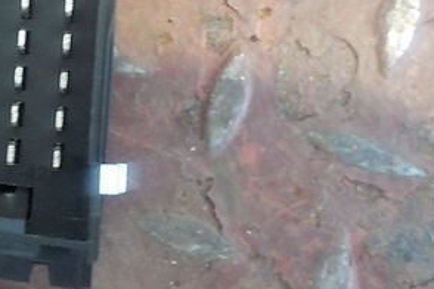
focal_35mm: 68
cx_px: -32
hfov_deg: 27.4
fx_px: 820
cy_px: -50
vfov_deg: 19.0
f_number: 3.3
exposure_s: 1/13
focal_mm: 4.1
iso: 400
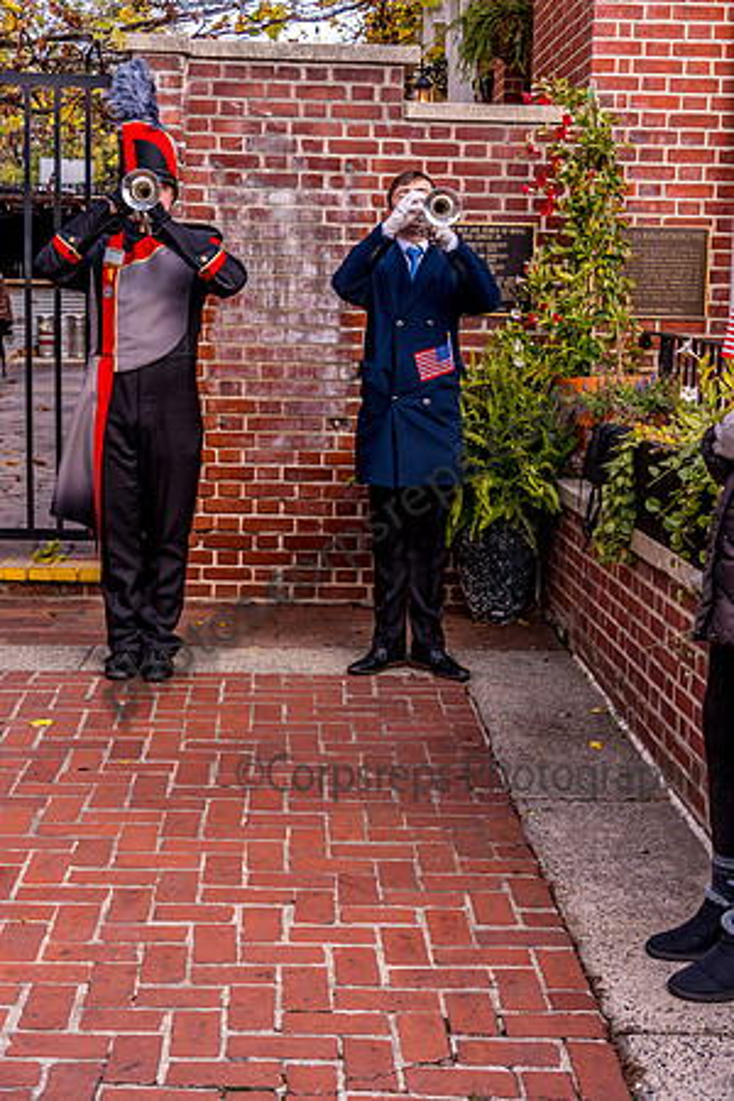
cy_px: 550
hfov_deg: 25.5
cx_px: 367
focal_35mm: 53
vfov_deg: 37.5
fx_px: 1621
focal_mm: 53
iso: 800
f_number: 6.3
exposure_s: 1/640
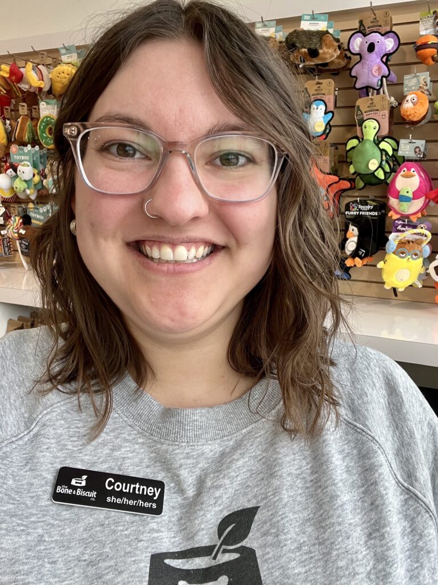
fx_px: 506
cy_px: 292
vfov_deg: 60.0
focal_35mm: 30
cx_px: 219
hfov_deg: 46.8
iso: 50
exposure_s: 1/60
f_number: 2.2
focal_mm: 2.71
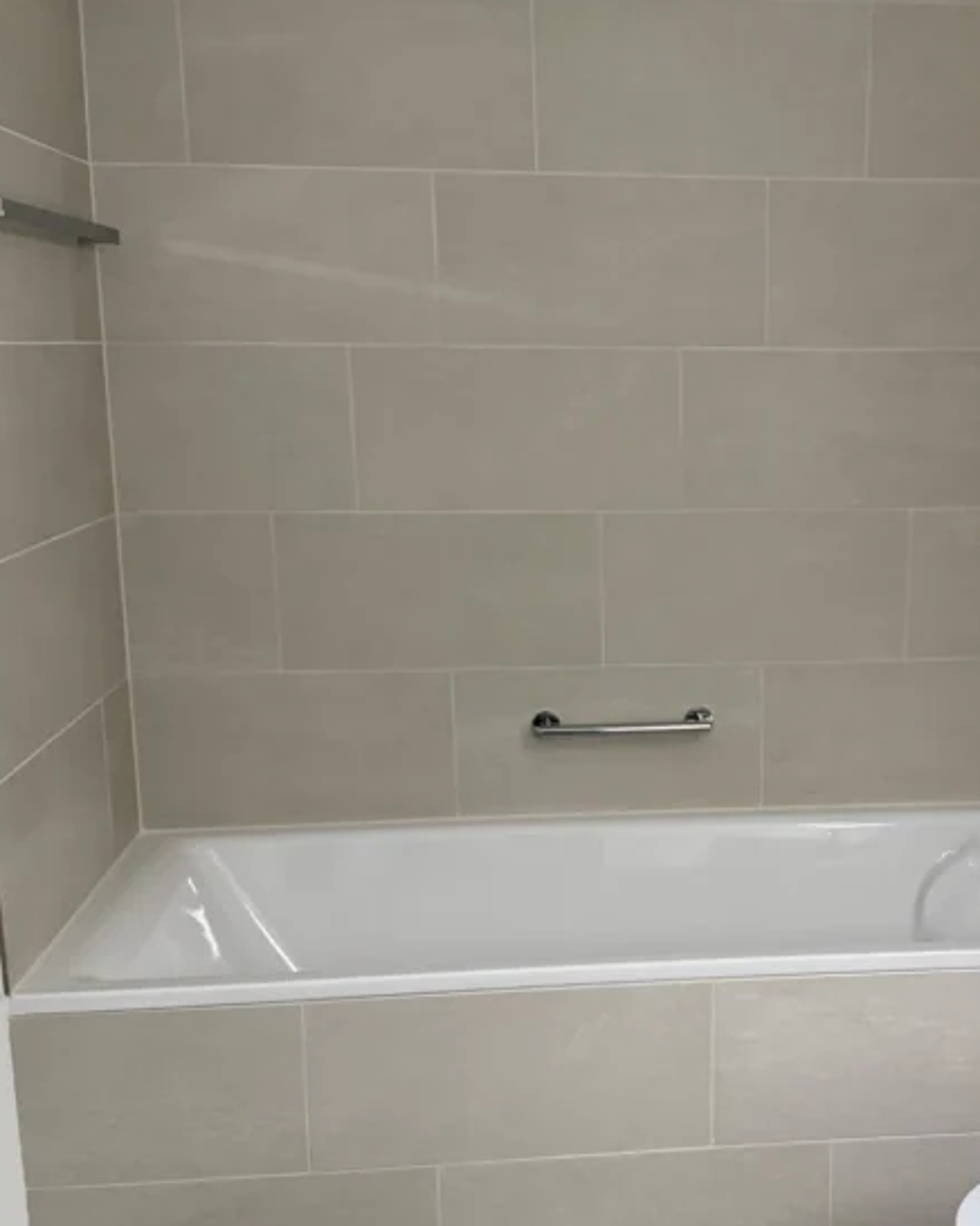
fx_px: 1595
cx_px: 726
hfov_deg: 33.5
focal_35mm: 44
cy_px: 677
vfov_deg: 42.0
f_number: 1.8
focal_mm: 6.8
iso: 320
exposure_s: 1/60
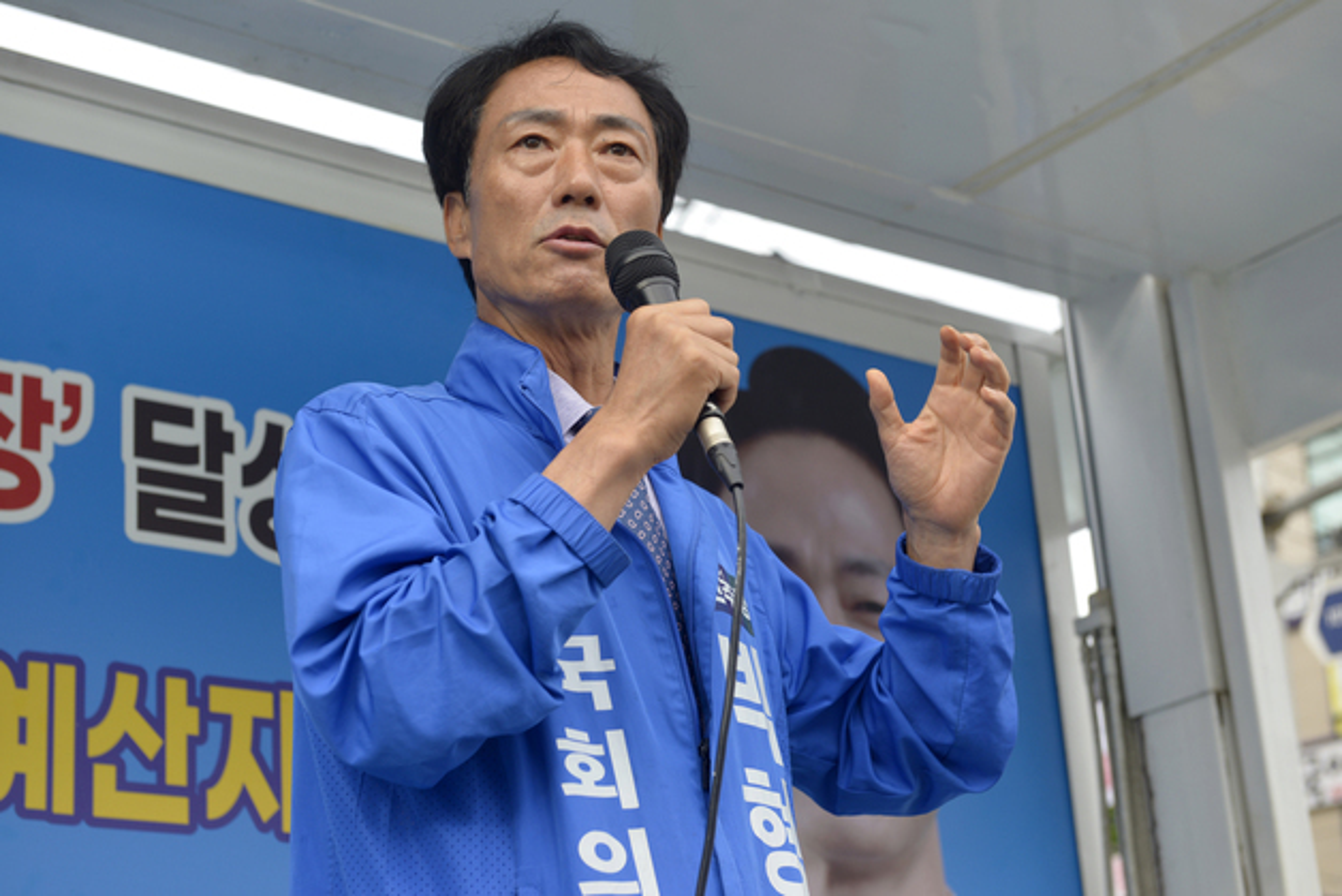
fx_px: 2610
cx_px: 671
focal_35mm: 70
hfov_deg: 28.8
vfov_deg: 19.5
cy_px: 448
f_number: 6.3
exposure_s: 1/160
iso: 250
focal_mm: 70
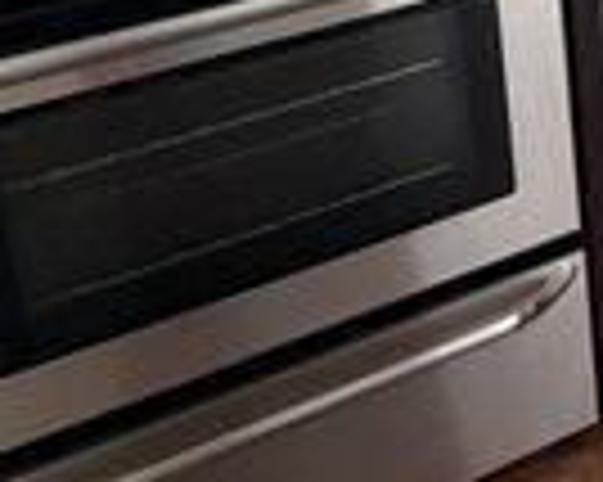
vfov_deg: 19.1
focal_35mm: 68
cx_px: 873
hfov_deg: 23.2
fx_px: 1213
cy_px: -286
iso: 500
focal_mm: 2.22
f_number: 2.2
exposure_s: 1/60
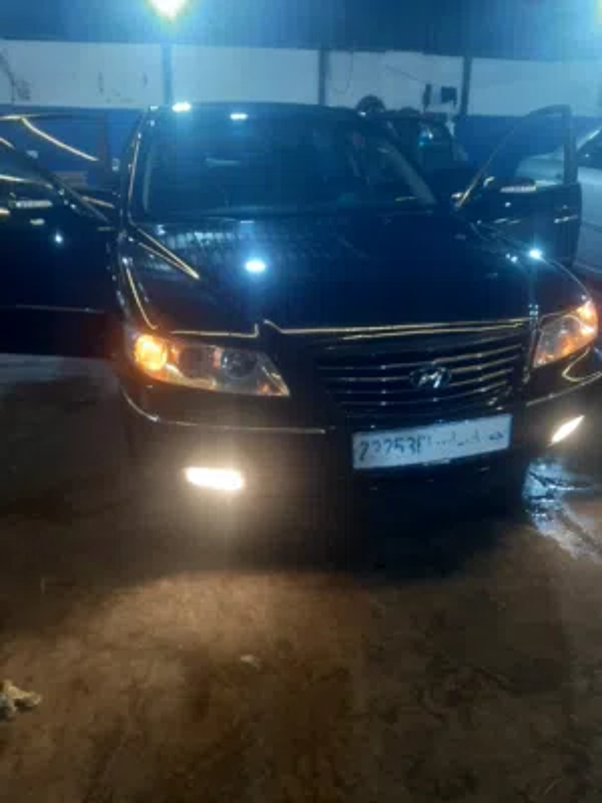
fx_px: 626
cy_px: 402
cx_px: 301
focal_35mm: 27
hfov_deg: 51.4
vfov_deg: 65.3
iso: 200
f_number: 1.7
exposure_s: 1/33
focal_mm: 3.93
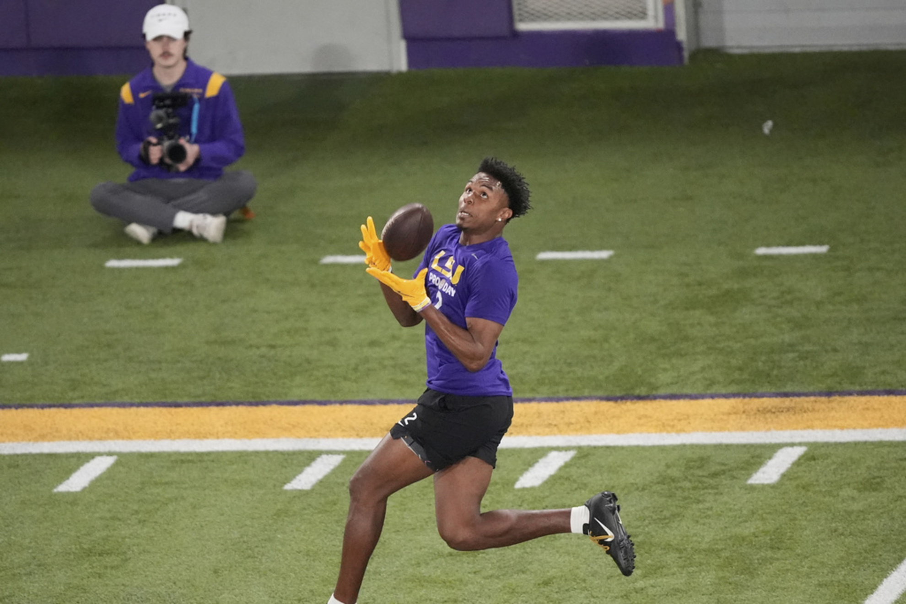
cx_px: 453
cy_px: 302
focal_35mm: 600
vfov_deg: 2.3
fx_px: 15099
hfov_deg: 3.4
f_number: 2.8
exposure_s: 1/1250
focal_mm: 400
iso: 8000
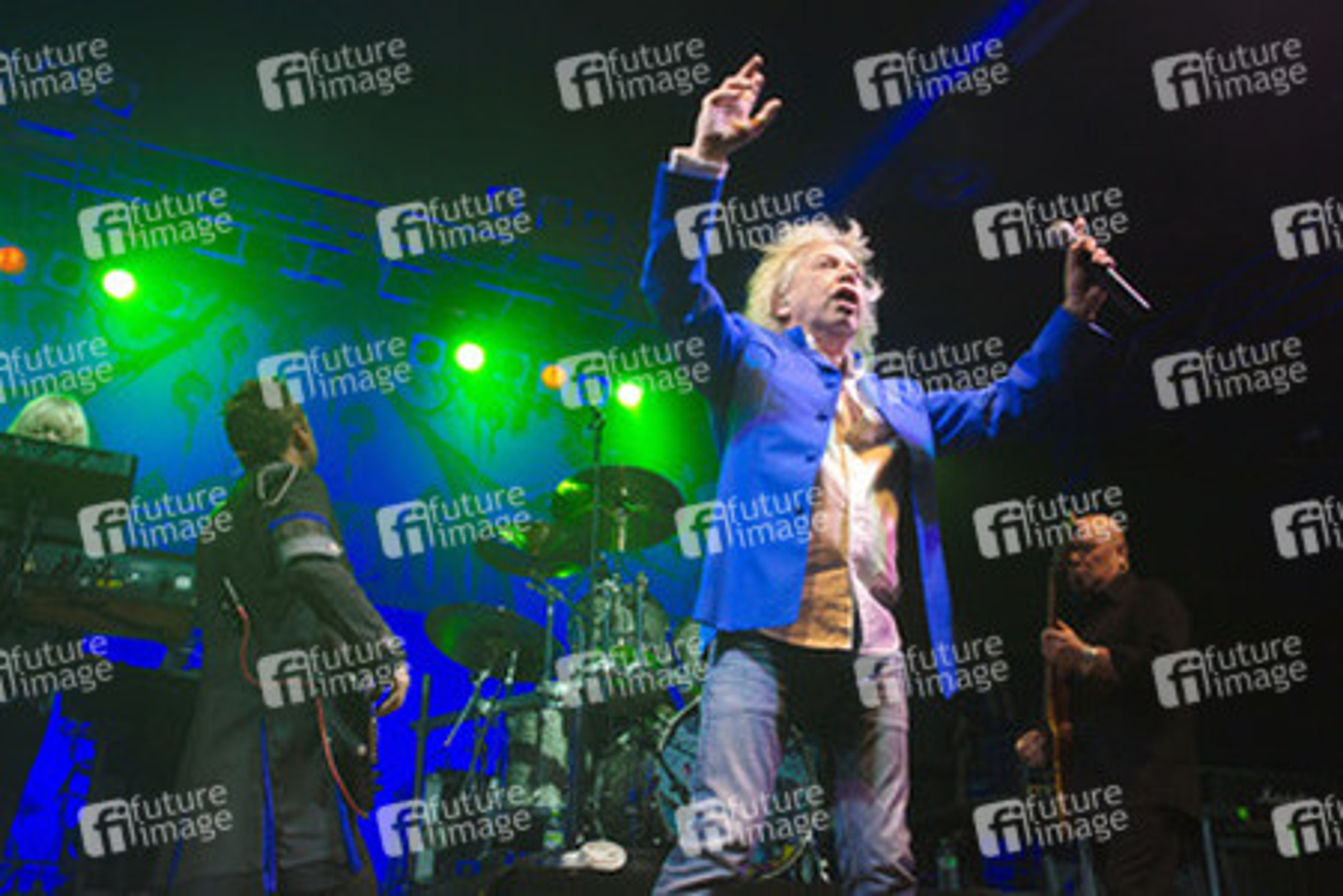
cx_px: 672
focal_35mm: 27
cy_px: 448
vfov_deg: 47.9
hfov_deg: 67.4
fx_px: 1007
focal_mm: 27
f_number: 5.6
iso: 1600
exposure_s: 1/400
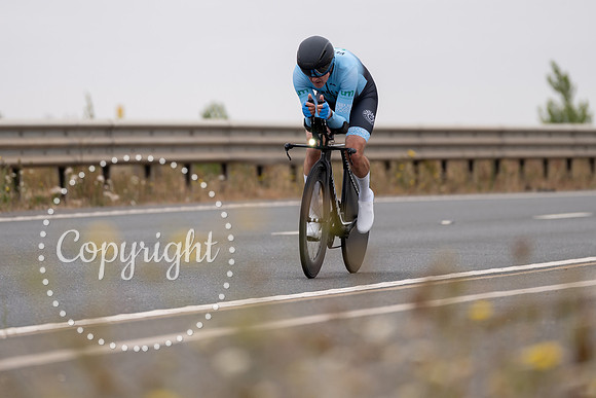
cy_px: 124
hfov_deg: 6.6
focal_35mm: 314
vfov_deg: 4.4
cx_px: 318
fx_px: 5192
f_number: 2.8
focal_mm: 200
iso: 100
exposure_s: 1/800
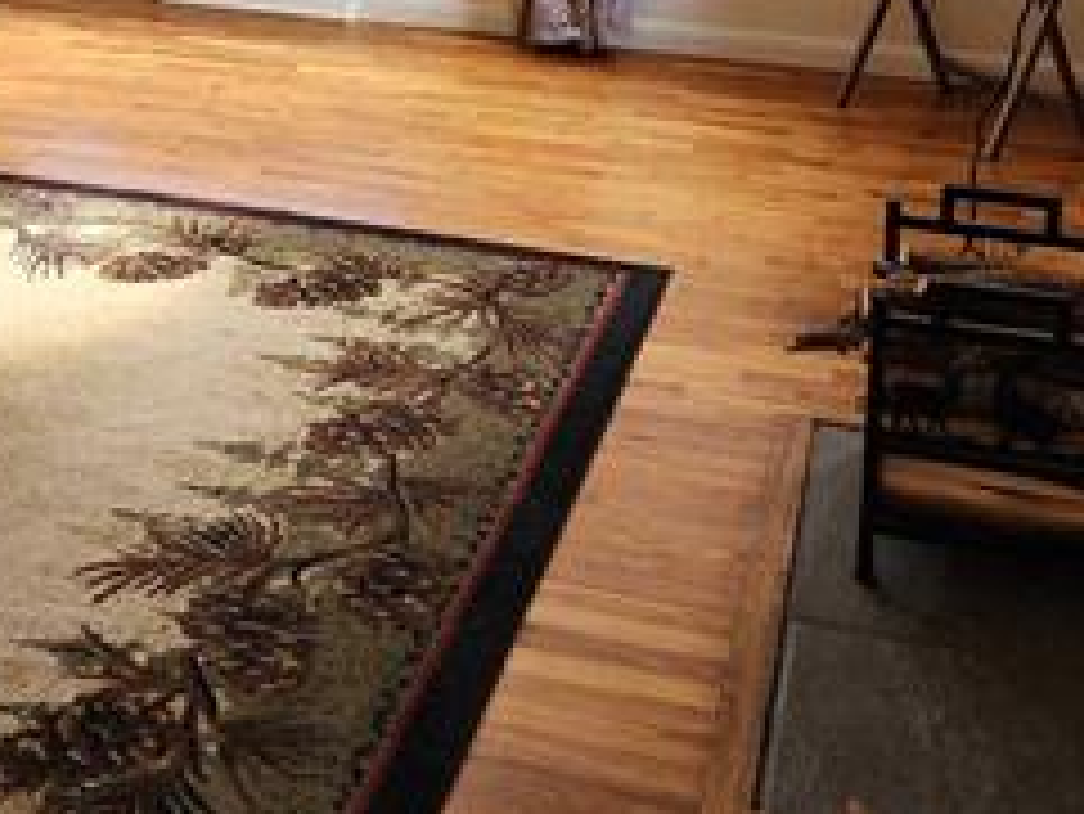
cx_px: 369
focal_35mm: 61
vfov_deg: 22.3
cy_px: -144
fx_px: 1911
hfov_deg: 31.4
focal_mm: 6.4
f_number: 1.8
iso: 200
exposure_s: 1/120
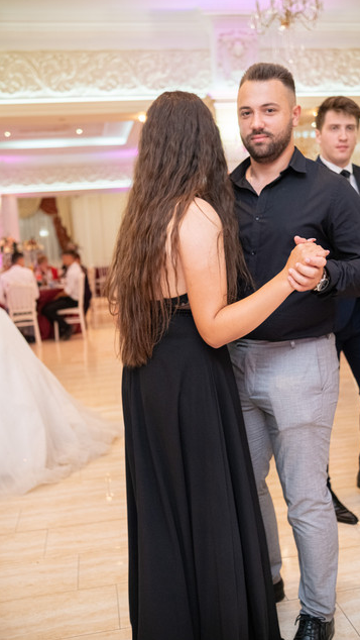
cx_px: 214
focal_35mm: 37
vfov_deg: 54.0
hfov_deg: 31.9
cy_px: 319
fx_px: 627
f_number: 2
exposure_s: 1/125
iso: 1600
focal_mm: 23
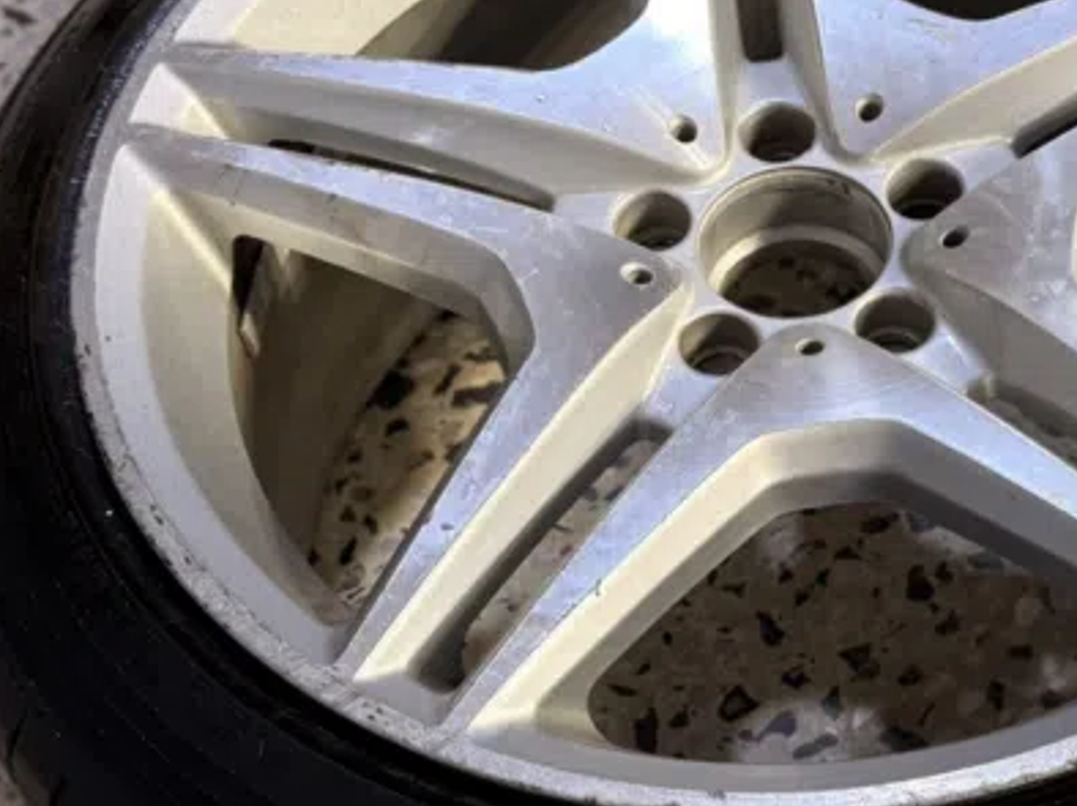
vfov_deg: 36.7
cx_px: 826
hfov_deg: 46.0
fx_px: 1213
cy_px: 478
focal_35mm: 39
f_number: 1.78
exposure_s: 1/50
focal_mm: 6.76
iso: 160
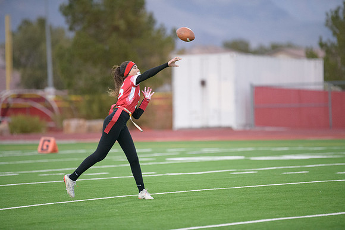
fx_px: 2876
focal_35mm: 300
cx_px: 172
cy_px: 115
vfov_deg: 4.6
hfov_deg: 6.9
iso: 5000
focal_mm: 300
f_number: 2.8
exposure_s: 1/3200
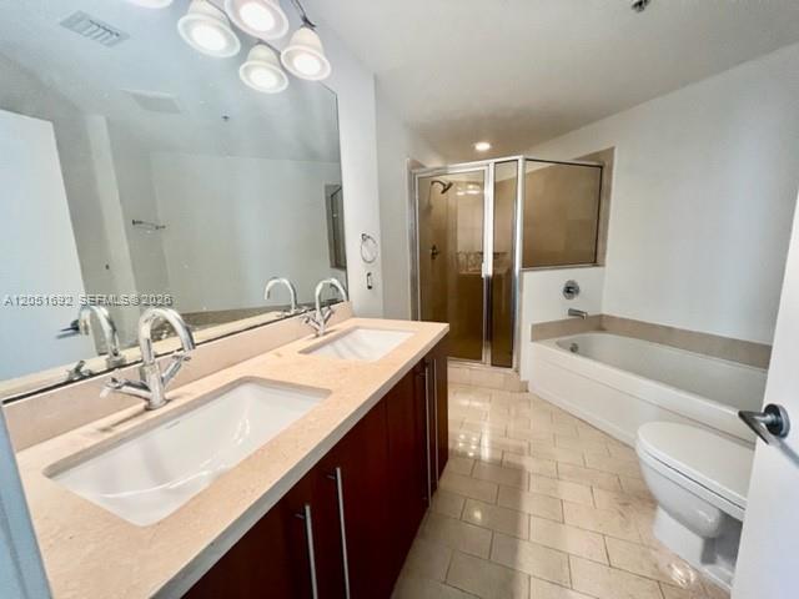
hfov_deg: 106.2
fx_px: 300
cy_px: 300
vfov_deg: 89.9
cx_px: 400
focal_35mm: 13
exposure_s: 1/120
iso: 200
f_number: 1.8
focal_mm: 1.57
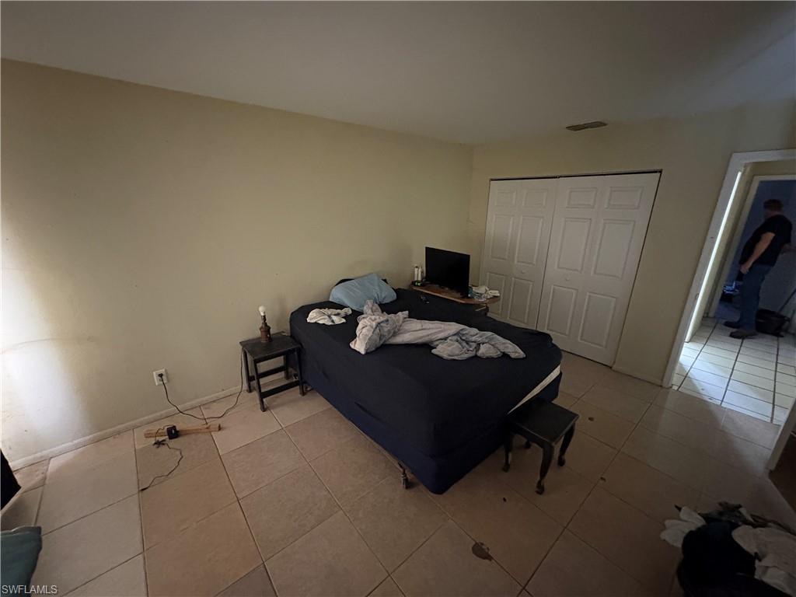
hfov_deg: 102.1
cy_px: 298
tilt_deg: -16.9
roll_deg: -0.2
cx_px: 398
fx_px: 322
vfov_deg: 85.7
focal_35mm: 14
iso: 1600
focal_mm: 2.22
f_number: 2.2
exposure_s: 1/20
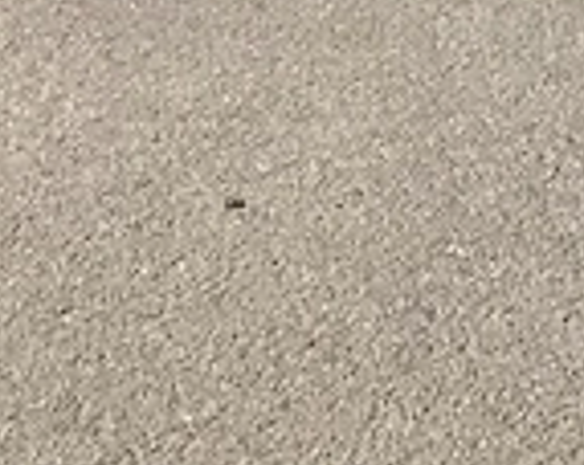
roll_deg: -2.9
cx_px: 1139
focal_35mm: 191
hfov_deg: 9.5
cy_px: -1044
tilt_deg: -4.5
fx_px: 3297
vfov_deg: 7.0
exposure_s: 1/2457
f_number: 1.8
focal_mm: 3.99
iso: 20
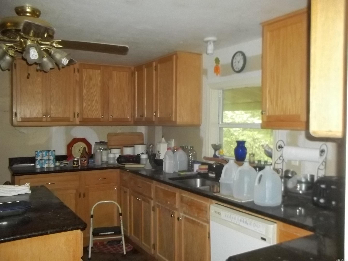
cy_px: 130
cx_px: 174
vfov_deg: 42.9
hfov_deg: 55.4
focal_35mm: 33
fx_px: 332
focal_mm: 5.9
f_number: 3.3
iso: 320
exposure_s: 1/30
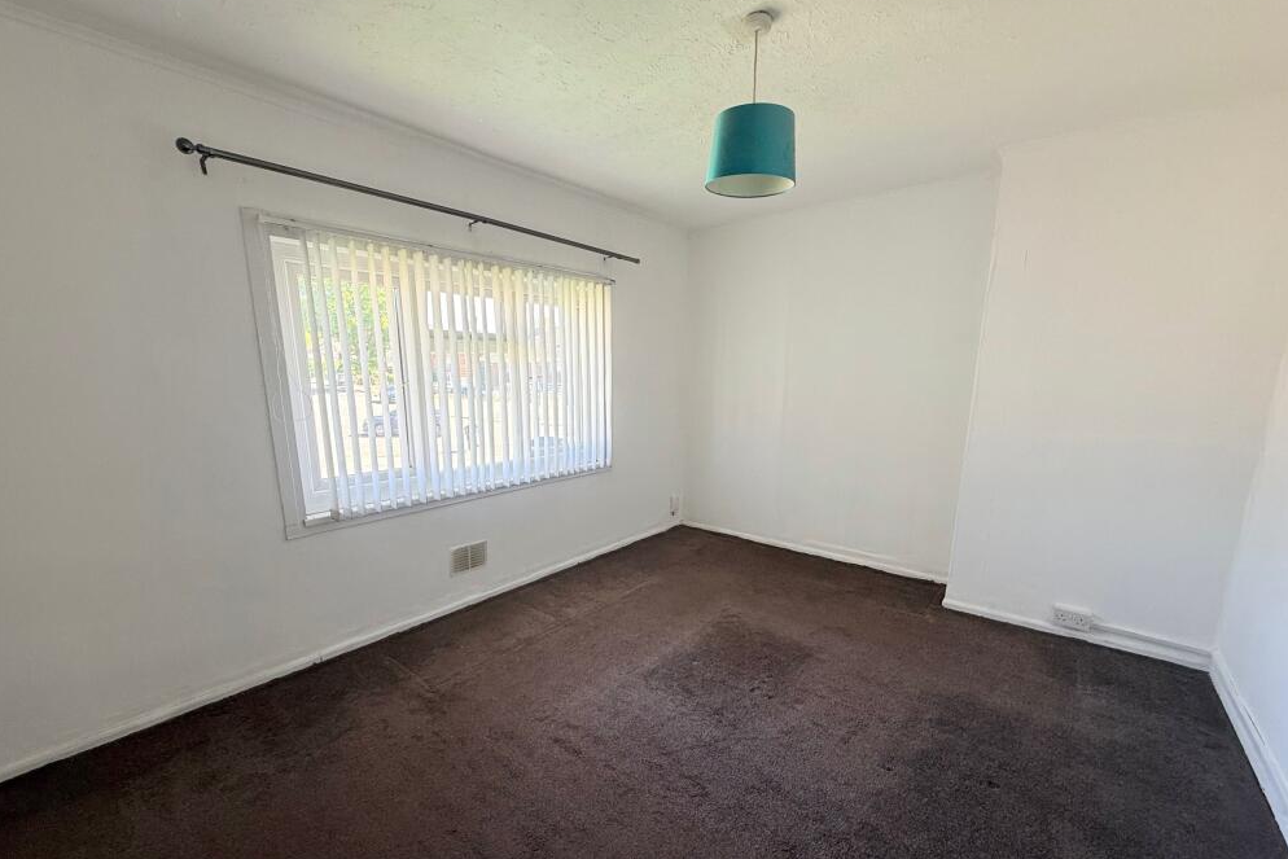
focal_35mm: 15
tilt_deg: -11.4
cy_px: 478
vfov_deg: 77.1
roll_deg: +0.7
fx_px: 537
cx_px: 638
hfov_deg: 100.4
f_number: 2.2
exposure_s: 1/99
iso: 80
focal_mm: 2.22
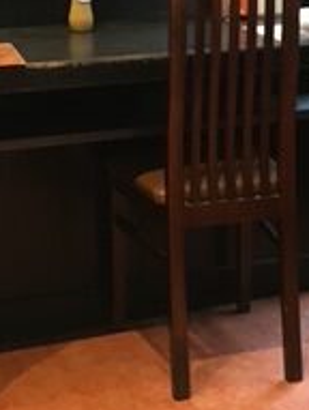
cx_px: 202
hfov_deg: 15.3
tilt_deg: +2.1
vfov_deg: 18.6
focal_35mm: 97
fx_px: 1151
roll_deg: +0.4
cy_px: -146
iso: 200
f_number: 2.2
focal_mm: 4.15
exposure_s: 1/17
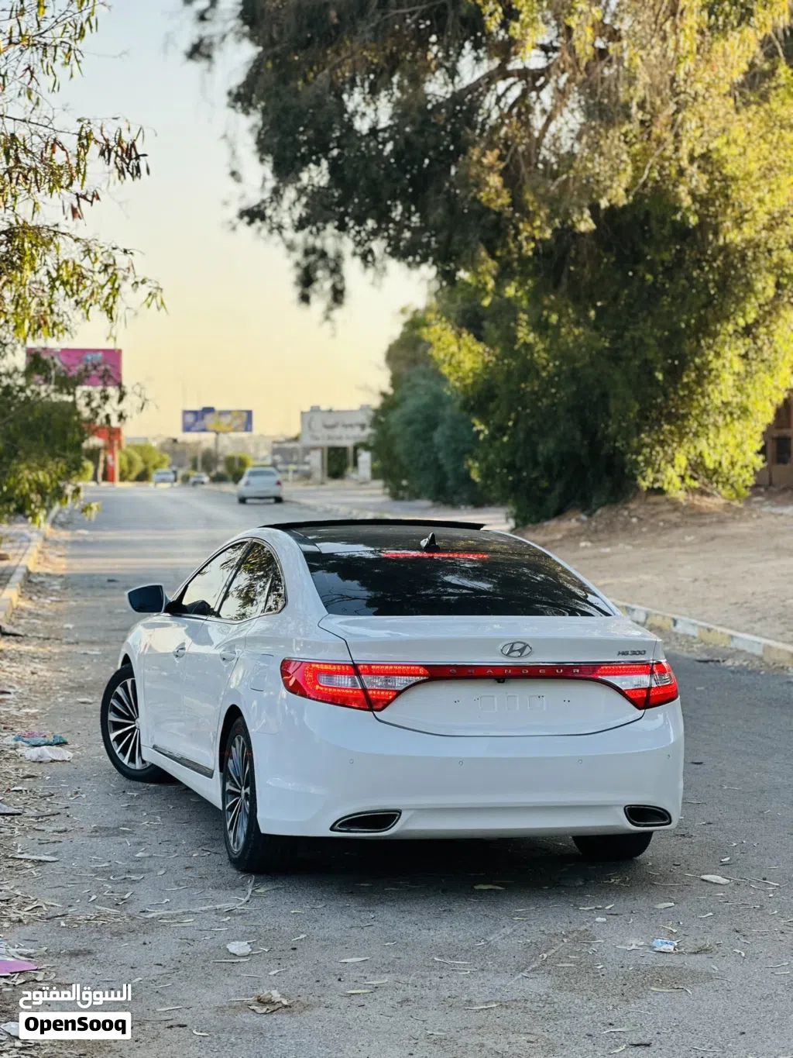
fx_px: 2352
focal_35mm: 77
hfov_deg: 19.1
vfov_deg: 25.3
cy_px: 529
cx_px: 396
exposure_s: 1/121
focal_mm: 9
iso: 20
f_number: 2.8
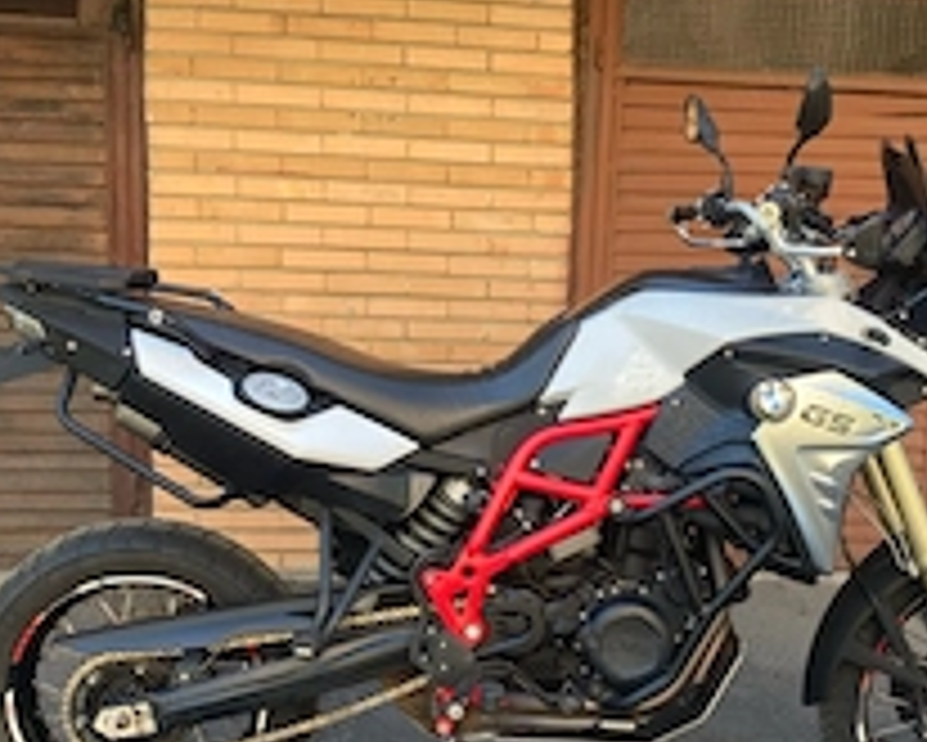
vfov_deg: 28.6
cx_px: 572
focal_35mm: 53
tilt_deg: -9.7
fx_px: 1455
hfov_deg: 35.2
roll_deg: -3.3
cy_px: 445
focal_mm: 3.99
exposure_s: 1/121
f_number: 1.8
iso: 25
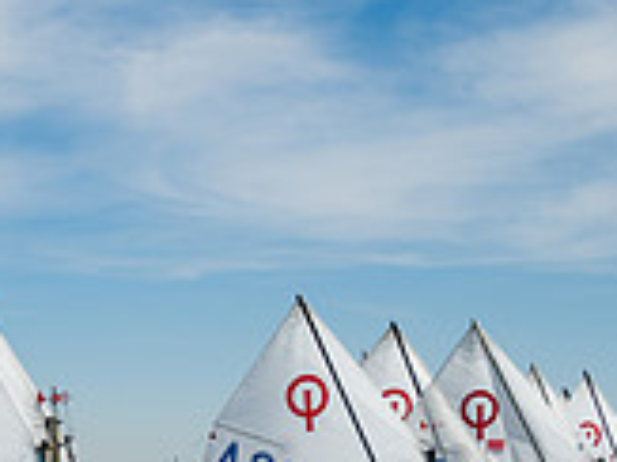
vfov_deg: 11.7
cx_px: -126
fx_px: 2173
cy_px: 674
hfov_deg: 15.6
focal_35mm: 122
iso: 100
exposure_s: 1/160
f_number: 8
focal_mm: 34
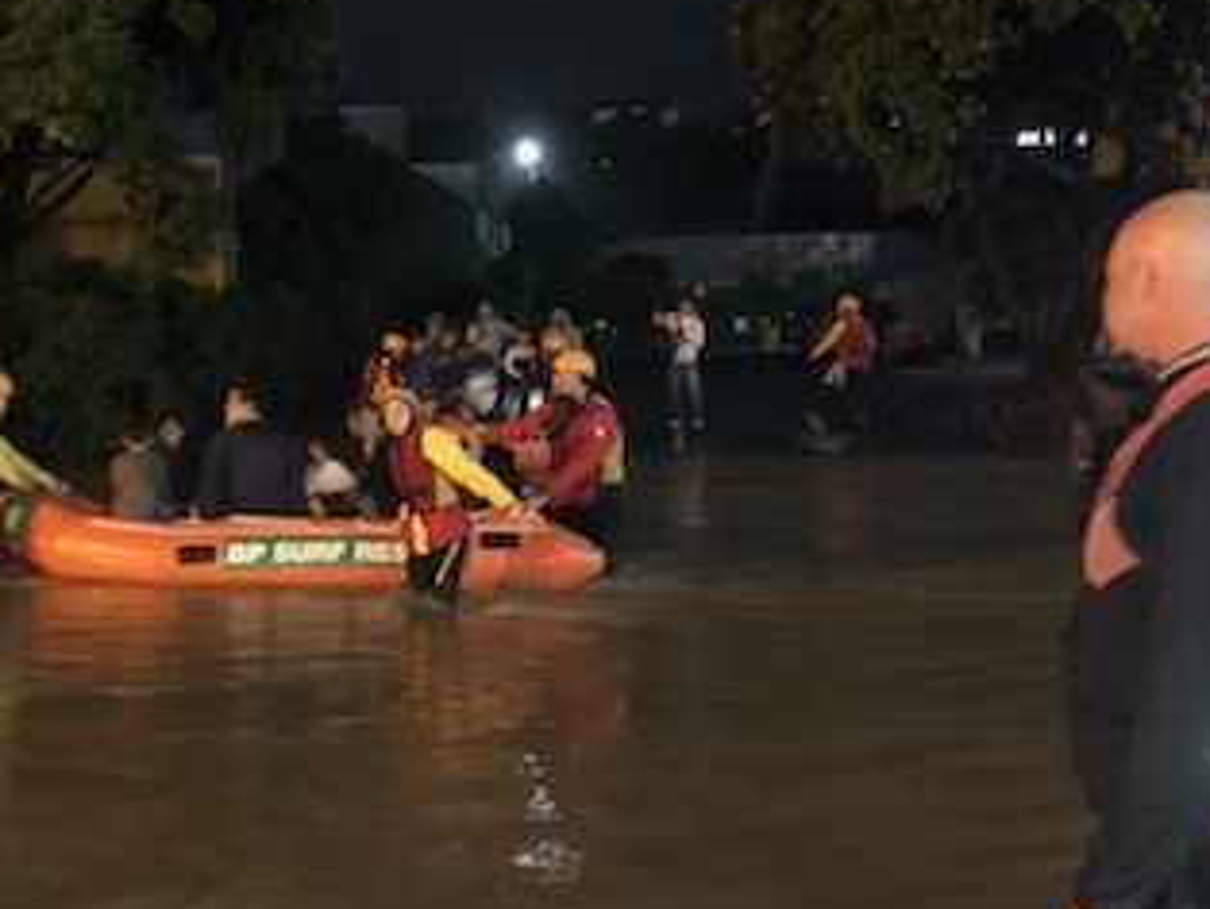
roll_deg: +0.3
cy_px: 435
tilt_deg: -3.4
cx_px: 432
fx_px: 1994
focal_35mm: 57
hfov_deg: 33.5
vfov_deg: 25.7
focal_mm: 3.99
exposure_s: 1/4
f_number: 1.8
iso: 500
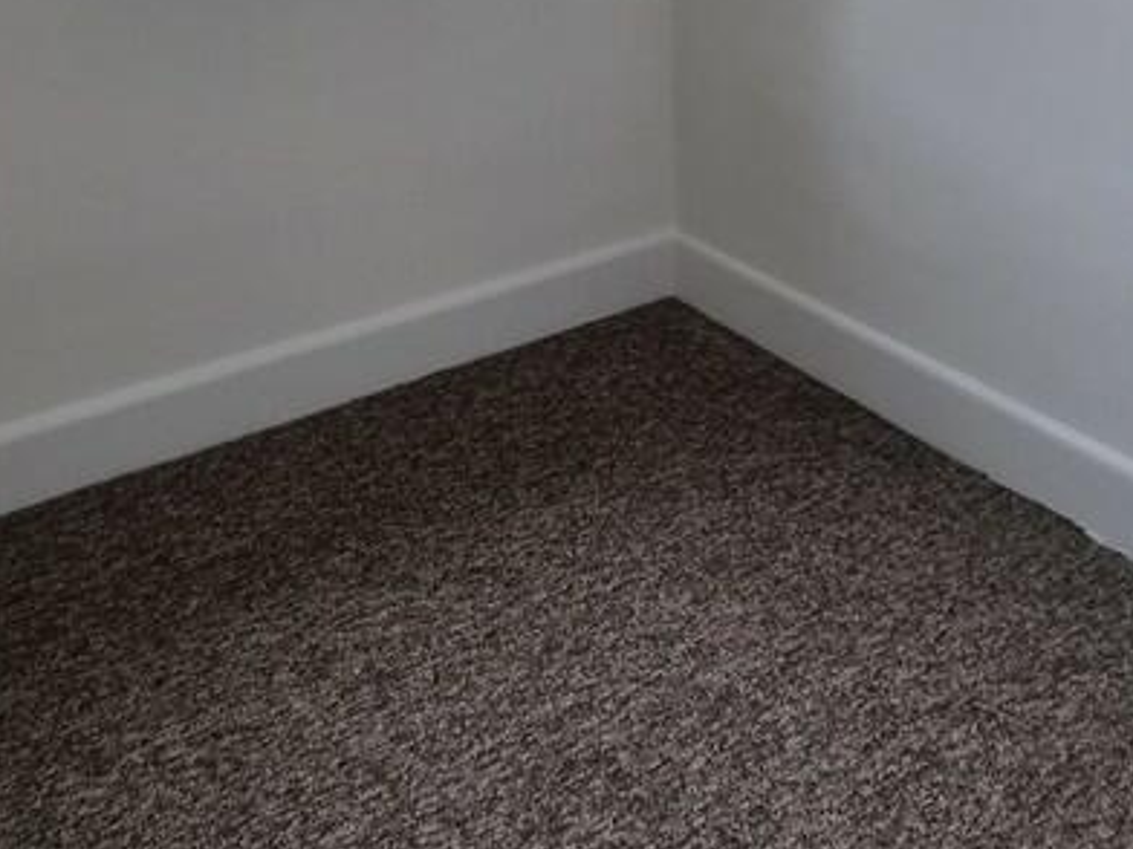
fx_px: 1113
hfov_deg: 52.4
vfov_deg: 34.1
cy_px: -159
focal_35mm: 34
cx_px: 335
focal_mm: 2.2
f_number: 2.2
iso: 250
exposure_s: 1/50
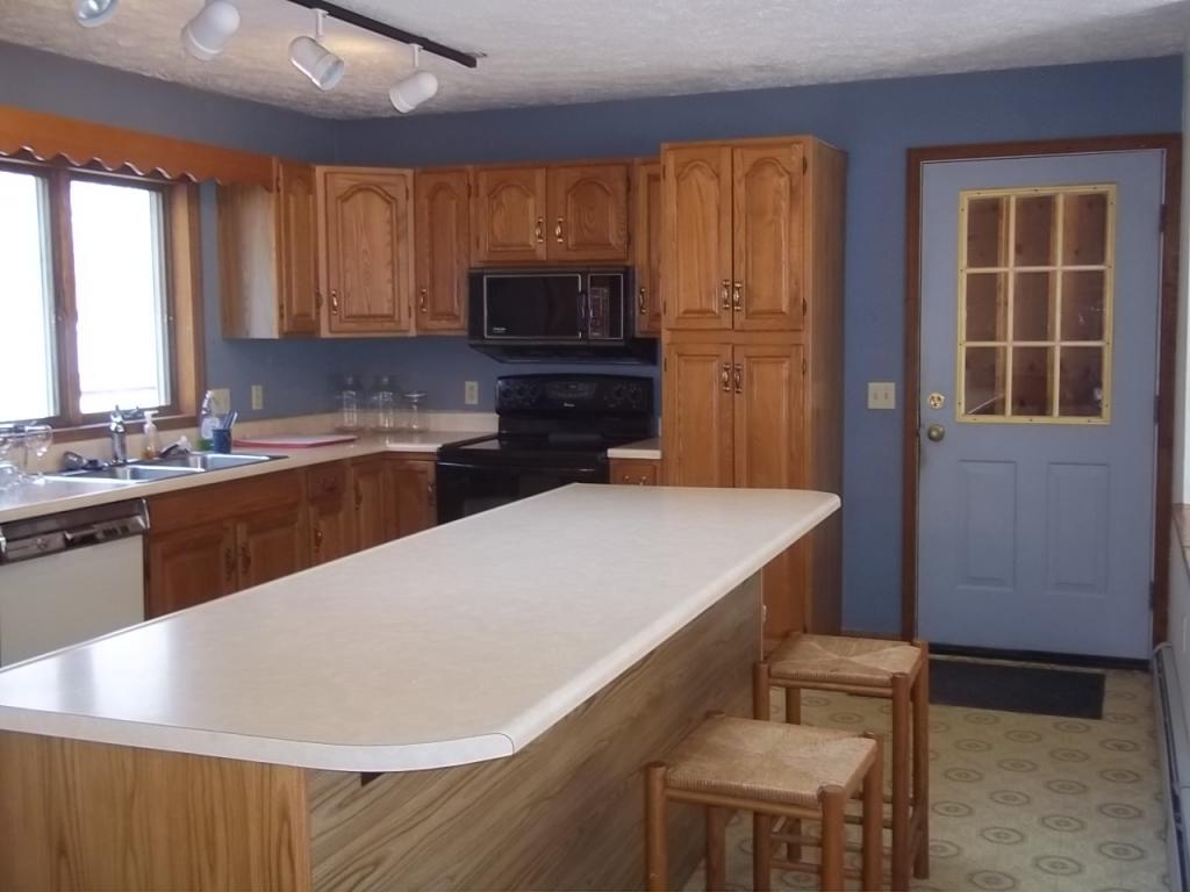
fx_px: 1238
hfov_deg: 51.4
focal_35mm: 36
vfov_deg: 39.7
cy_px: 446
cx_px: 595
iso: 160
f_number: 3.1
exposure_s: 1/30
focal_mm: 6.5
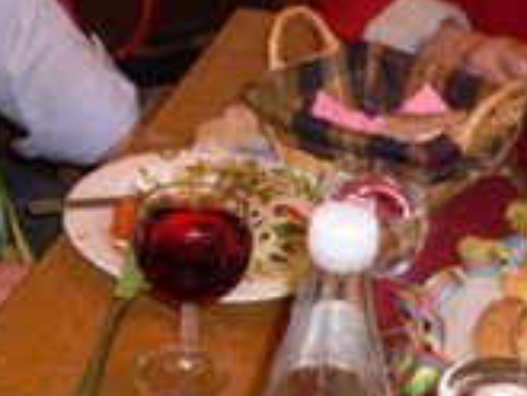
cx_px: 109
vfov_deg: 16.7
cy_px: -64
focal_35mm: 85
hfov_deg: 22.7
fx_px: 1295
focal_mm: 5.8
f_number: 2.8
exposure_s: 1/8
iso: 100
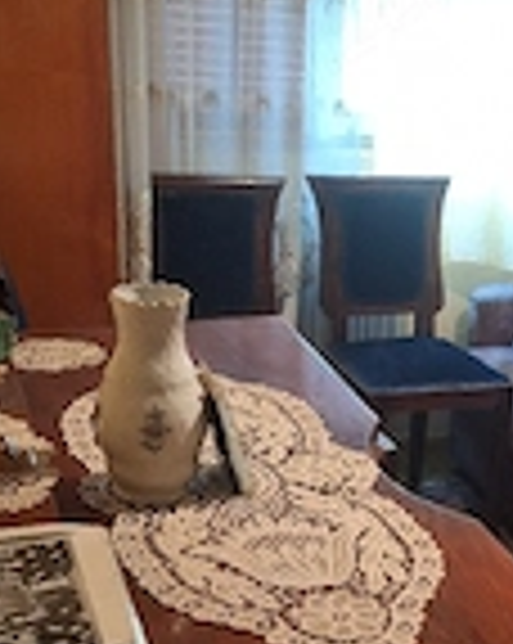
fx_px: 1198
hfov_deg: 23.7
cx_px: 423
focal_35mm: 63
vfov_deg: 29.7
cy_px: 455
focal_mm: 5.54
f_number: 1.8
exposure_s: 1/25
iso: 320
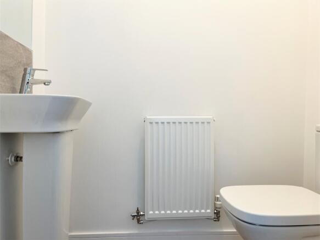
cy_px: 120
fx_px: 240
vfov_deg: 53.0
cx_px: 160
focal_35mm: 26
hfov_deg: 67.3
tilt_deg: -2.2
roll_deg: +0.7
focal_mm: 5.1
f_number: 1.6
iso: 64
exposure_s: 1/100
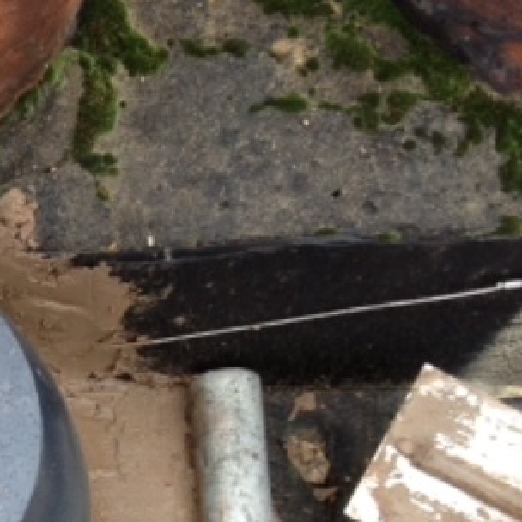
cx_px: -295
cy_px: 549
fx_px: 2081
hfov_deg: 13.4
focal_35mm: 122
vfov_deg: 14.0
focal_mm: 4.28
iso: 80
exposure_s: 1/120
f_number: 2.4
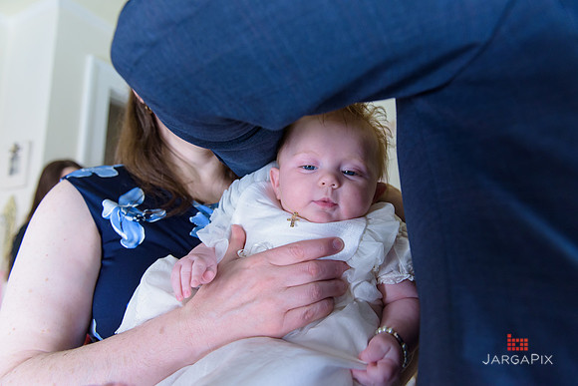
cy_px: 193
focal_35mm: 24
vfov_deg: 53.2
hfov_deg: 73.7
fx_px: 385
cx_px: 289
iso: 1600
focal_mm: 24
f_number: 3.2
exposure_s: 1/125
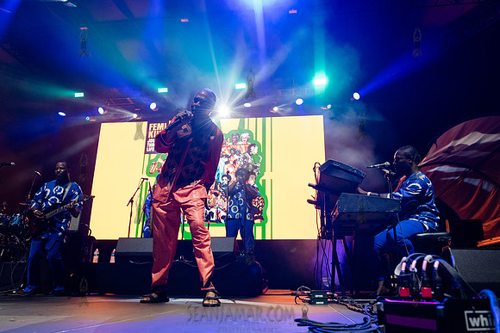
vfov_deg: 46.7
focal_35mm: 28
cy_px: 166
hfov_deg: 65.8
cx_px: 254
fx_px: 386
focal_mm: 27
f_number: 4
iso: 4000
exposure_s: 1/500
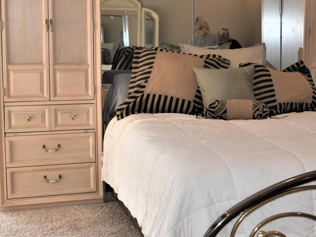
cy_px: 91
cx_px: 265
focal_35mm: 68
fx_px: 621
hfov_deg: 27.8
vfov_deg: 21.6
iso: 100
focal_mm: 23
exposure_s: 1/60
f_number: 4.5
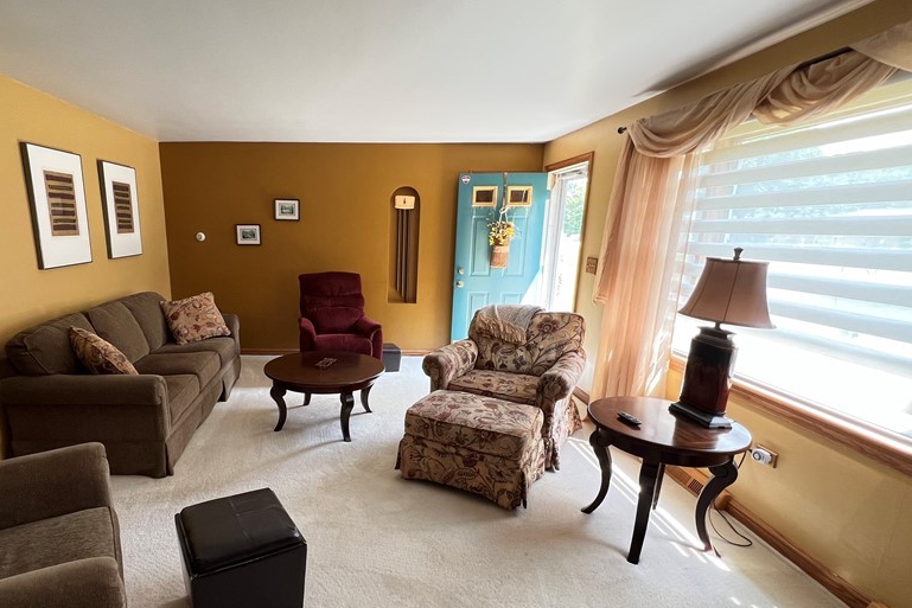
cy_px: 347
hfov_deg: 88.6
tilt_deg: -13.3
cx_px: 355
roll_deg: -0.2
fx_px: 456
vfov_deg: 67.1
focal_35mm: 18
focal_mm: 1.57
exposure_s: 1/99
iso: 100
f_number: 1.8
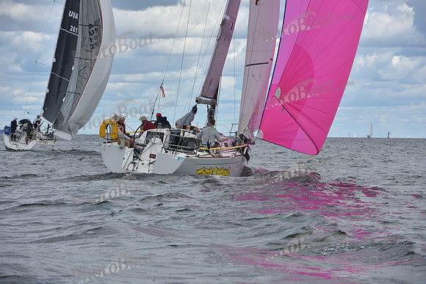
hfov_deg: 10.3
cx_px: 213
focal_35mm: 200
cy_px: 142
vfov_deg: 6.9
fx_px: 2367
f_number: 10
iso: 250
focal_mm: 200
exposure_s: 1/800
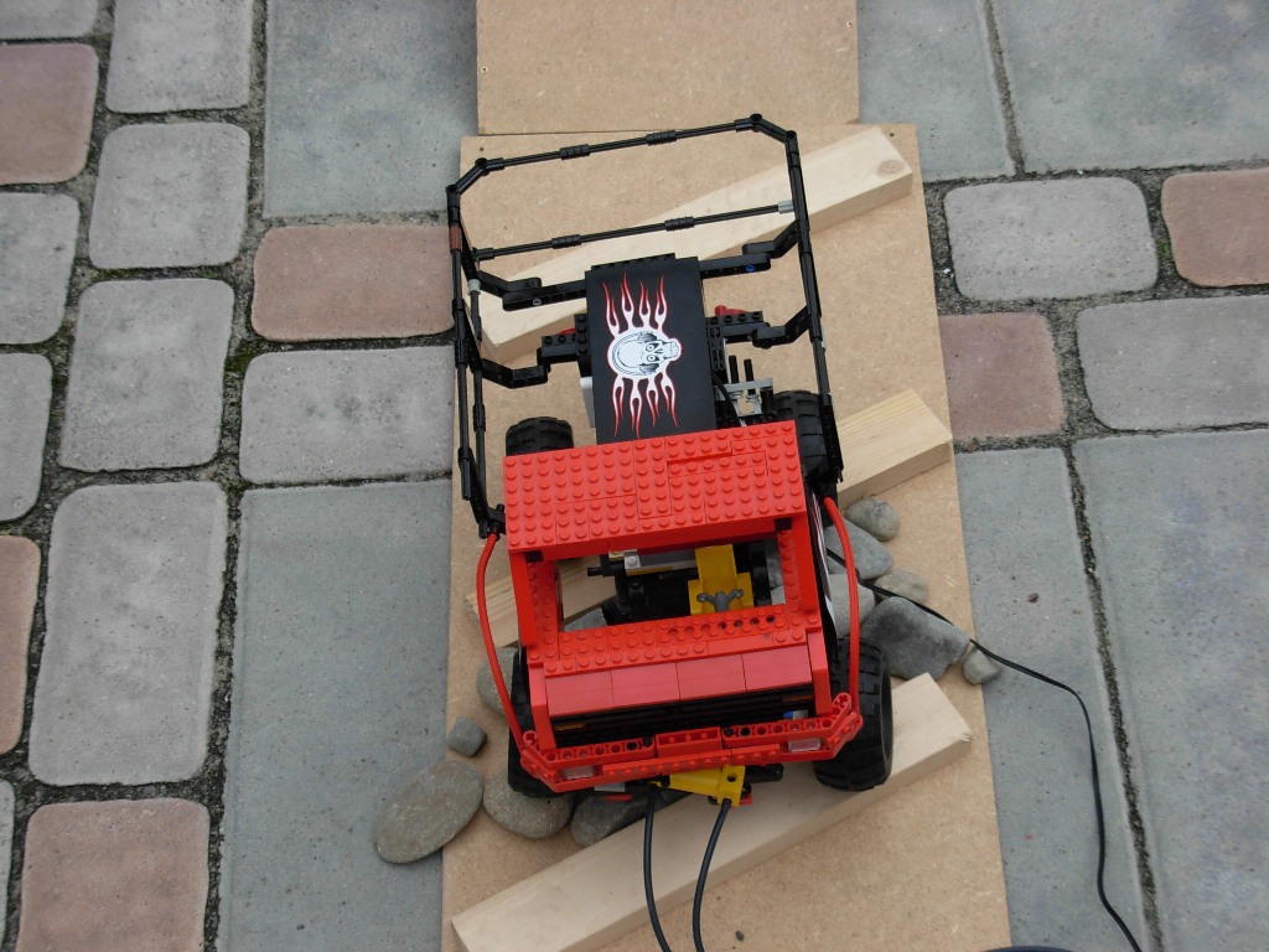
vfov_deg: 19.4
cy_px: 476
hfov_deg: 25.7
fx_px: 2786
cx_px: 634
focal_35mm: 76
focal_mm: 12.5
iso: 79
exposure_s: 1/418
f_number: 3.6
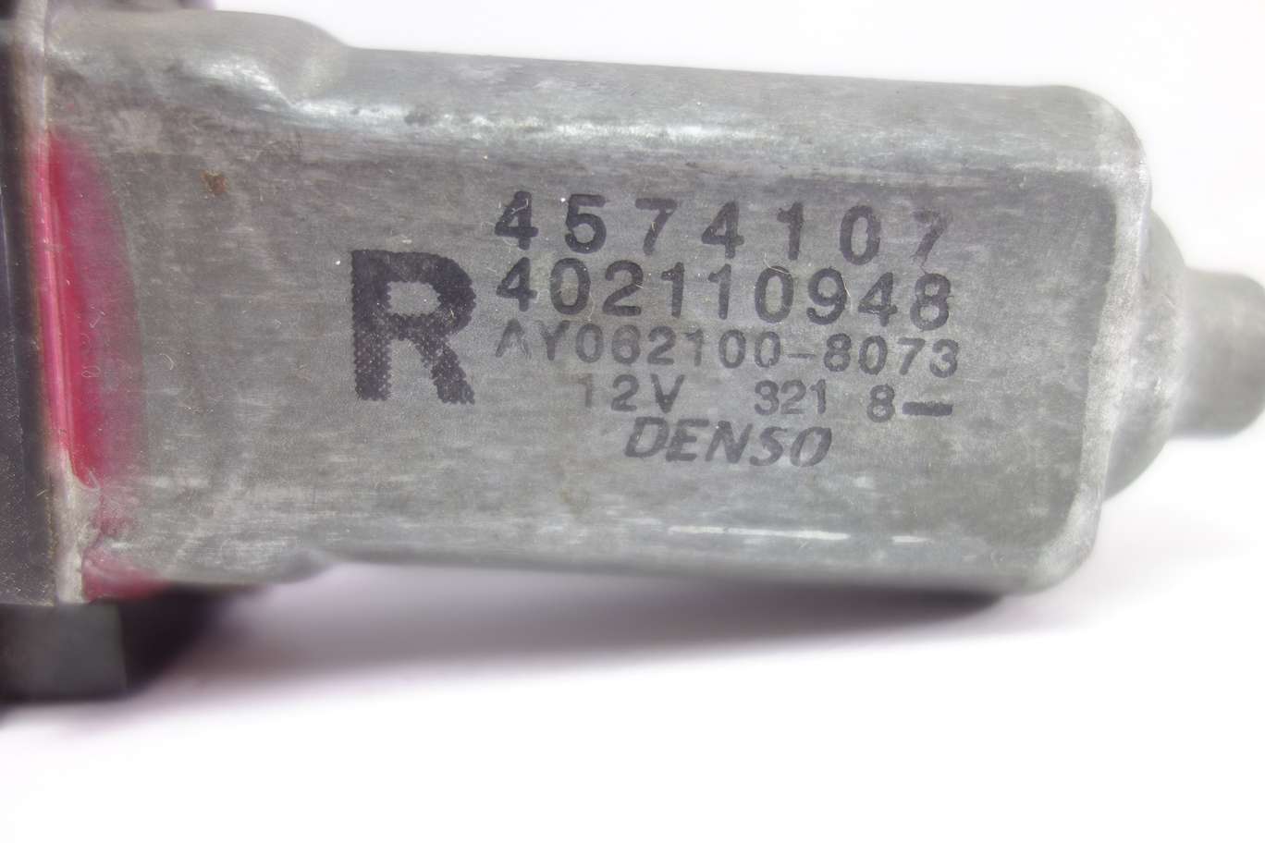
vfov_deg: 46.4
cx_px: 632
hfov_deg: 65.5
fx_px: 984
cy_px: 422
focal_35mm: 28
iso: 125
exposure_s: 1/40
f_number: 1.8
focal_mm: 10.4
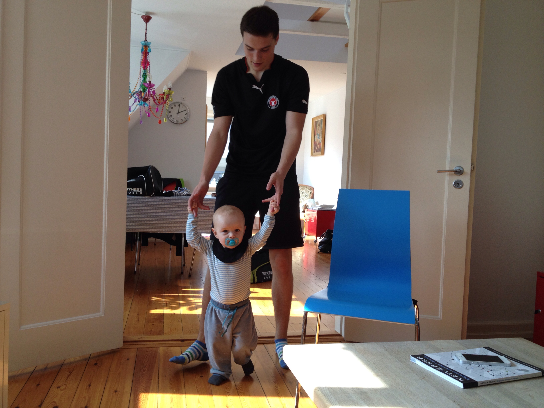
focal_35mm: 35
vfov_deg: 40.7
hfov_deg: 52.6
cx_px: 272
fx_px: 550
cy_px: 204
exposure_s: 1/120
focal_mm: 4.28
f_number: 2.4
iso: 64
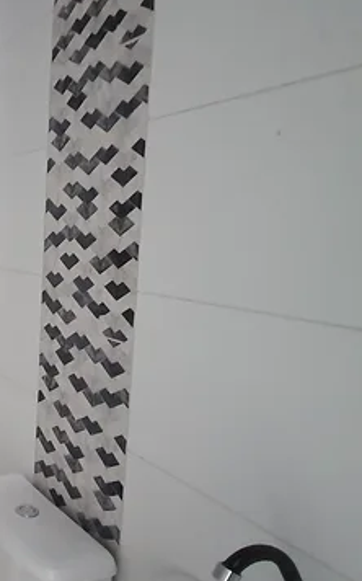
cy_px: 313
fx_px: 506
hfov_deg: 28.3
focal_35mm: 32
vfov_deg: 59.6
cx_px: -161
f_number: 2.2
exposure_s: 1/30
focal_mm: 1.74
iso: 640
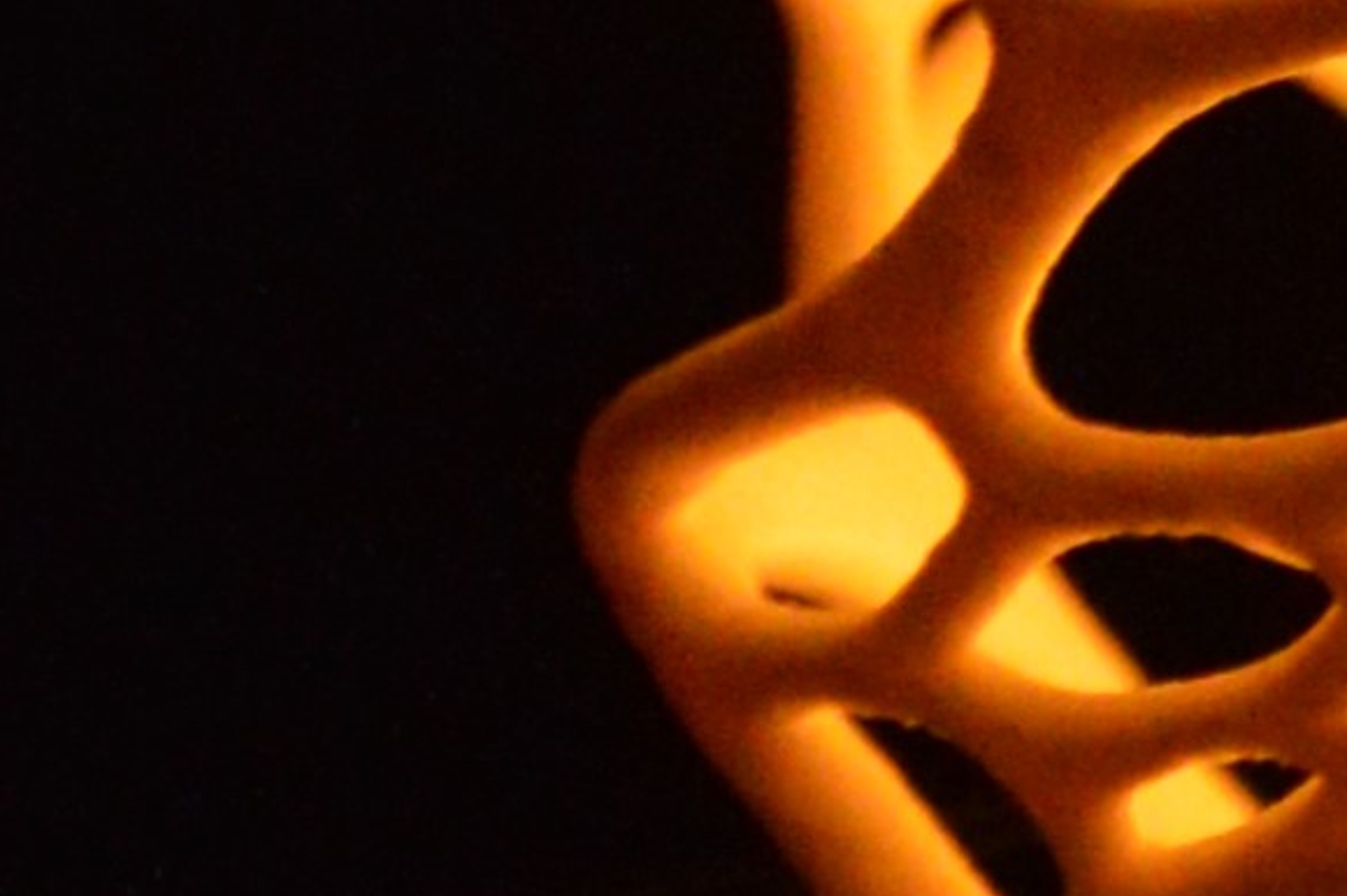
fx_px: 11069
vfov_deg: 4.6
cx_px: 2925
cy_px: -323
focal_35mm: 296
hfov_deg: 6.7
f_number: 4.2
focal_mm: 30
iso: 1600
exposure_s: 1/15
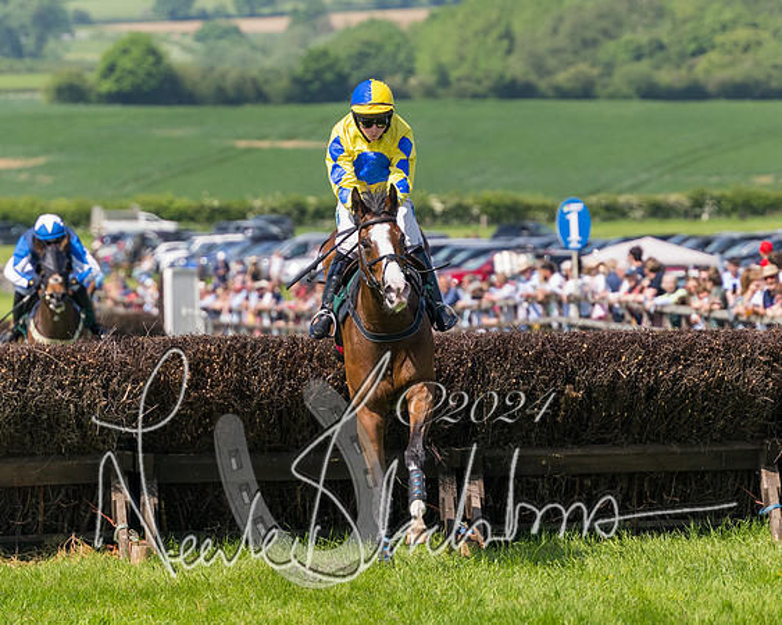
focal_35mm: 326
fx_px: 7543
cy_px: 279
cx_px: 478
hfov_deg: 5.9
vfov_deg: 4.7
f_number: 4
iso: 400
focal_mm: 165
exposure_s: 1/3200
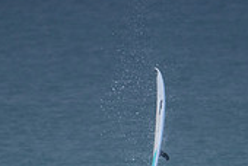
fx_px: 11952
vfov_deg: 0.8
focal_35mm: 1732
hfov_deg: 1.2
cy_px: 225
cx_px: 150
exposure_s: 1/2000
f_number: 5.6
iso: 280
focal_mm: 500
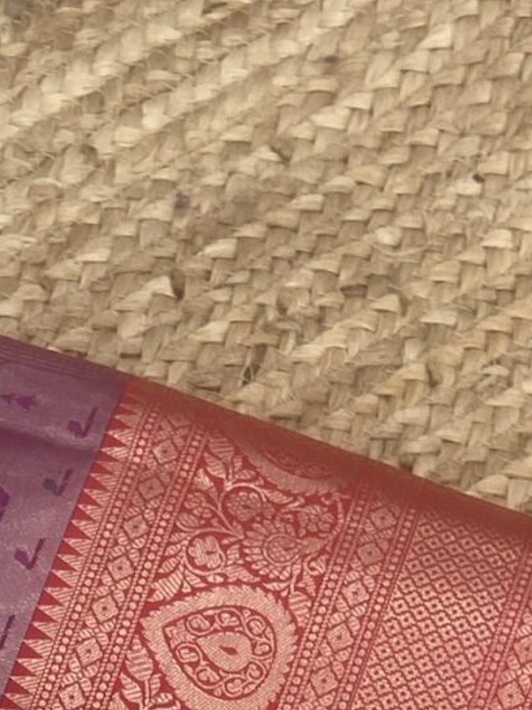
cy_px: 1410
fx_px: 2502
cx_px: -213
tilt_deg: -69.2
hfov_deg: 11.7
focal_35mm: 122
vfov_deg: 13.8
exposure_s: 1/100
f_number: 1.8
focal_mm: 4.25
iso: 50
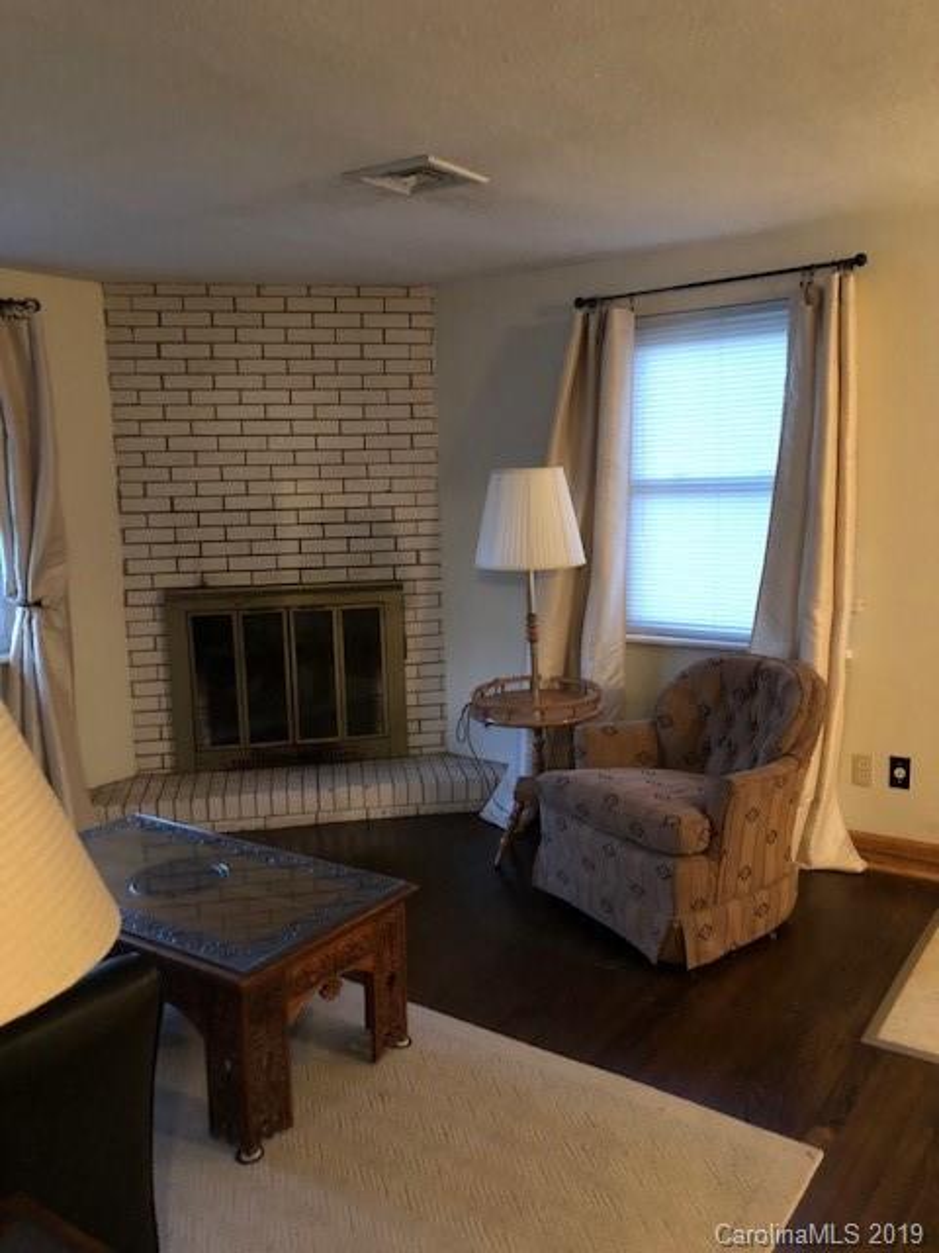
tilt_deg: -8.7
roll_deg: +0.9
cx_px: 470
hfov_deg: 49.7
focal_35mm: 28
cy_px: 626
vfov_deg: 63.4
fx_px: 1013
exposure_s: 1/4
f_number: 1.8
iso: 100
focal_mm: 3.99
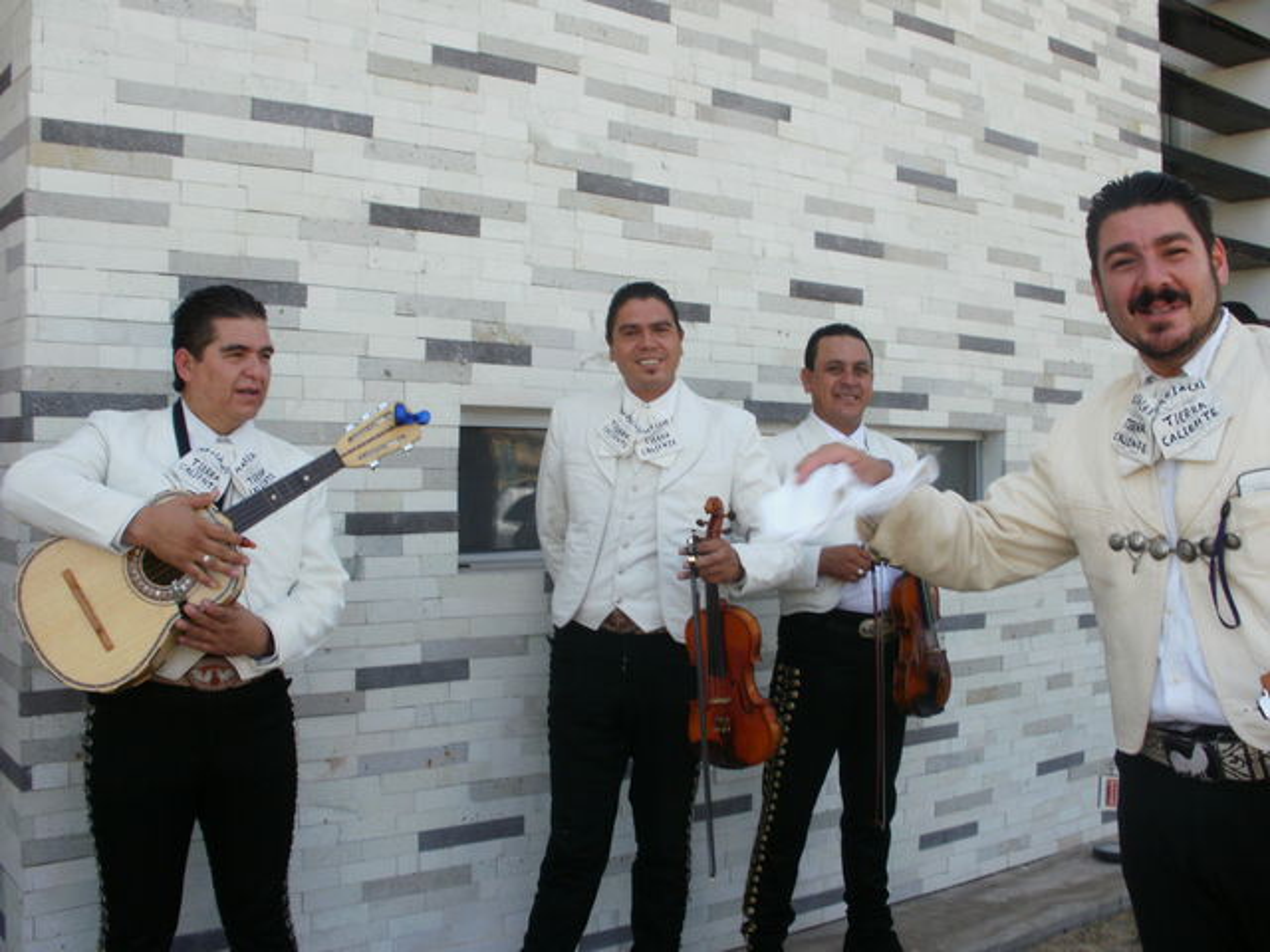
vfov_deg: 39.7
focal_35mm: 36
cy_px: 476
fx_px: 1321
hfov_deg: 51.4
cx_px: 635
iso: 100
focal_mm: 6.3
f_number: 5.6
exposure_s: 1/160
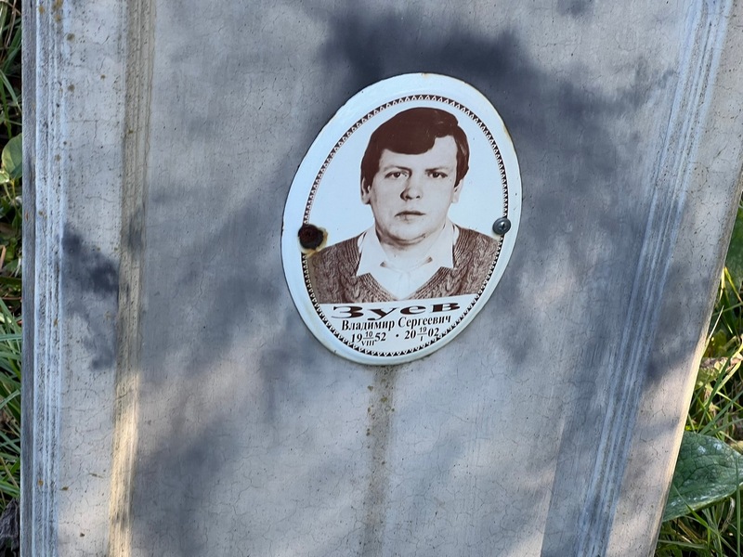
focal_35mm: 77
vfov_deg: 19.1
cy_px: 278
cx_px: 372
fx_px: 1653
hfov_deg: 25.3
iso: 40
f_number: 2.8
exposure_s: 1/99
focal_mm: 9
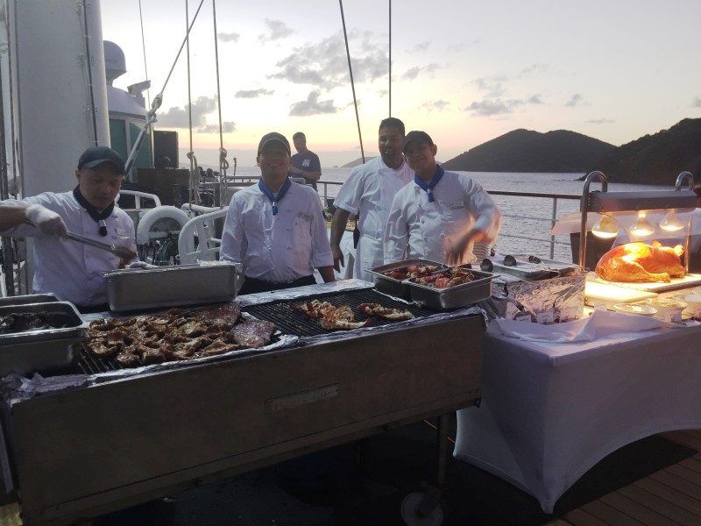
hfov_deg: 61.7
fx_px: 587
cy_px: 263
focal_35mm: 29
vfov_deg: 48.2
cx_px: 350
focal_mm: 4.15
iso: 40
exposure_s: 1/40
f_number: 2.2
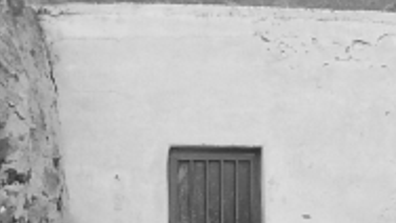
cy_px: 358
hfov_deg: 16.4
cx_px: 297
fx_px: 1366
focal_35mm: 130
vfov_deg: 9.1
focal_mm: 7.2
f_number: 5.6
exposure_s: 1/60
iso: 64
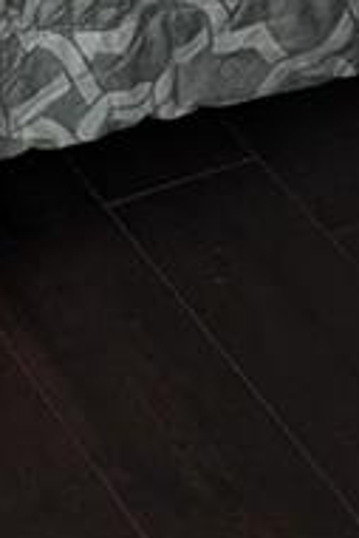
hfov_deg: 7.9
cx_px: -428
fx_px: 2449
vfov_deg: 9.7
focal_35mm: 164
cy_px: -1051
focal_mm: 5.43
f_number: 1.89
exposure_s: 1/24
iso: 65
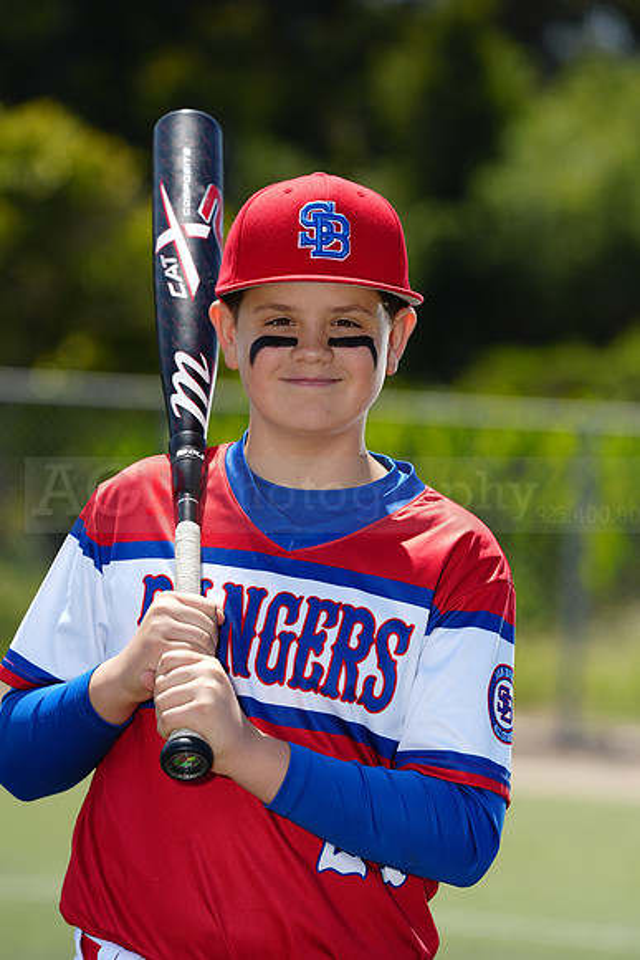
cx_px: 320
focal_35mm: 200
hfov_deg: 6.9
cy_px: 480
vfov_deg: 10.3
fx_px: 5330
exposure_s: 1/250
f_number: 5
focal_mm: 200
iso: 50
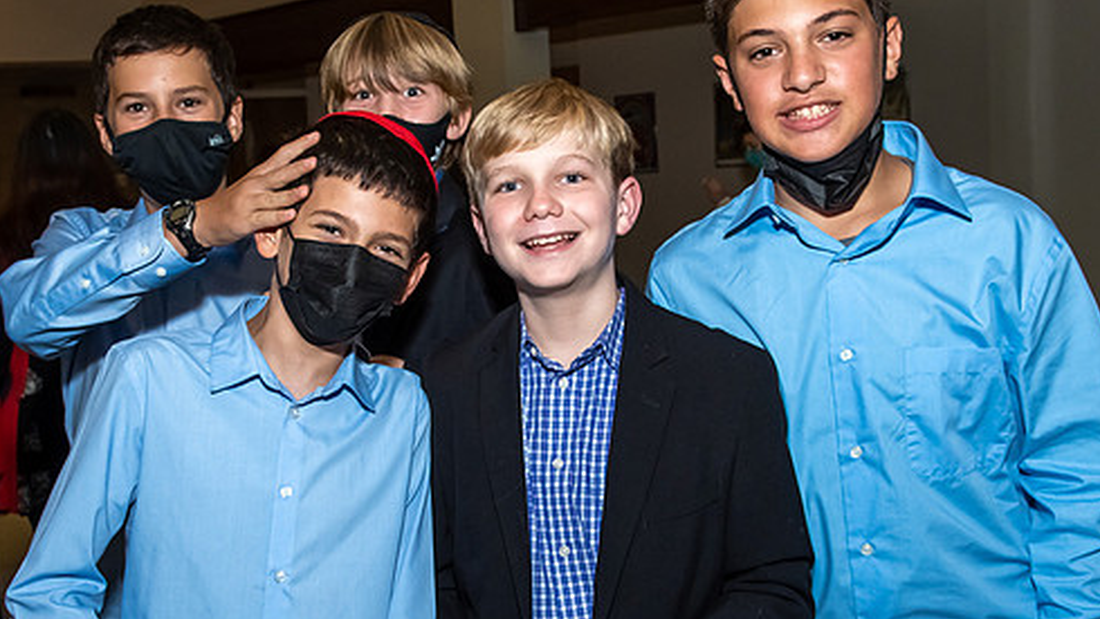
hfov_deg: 37.8
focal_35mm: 55
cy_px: 359
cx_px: 506
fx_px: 1605
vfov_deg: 21.8
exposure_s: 1/250
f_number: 5.6
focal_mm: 22
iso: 500
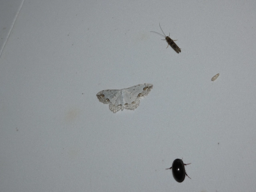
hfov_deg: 20.7
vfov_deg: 15.6
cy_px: 96
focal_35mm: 95
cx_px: 128
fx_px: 703
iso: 80
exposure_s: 1/400
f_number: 8
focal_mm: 17.1
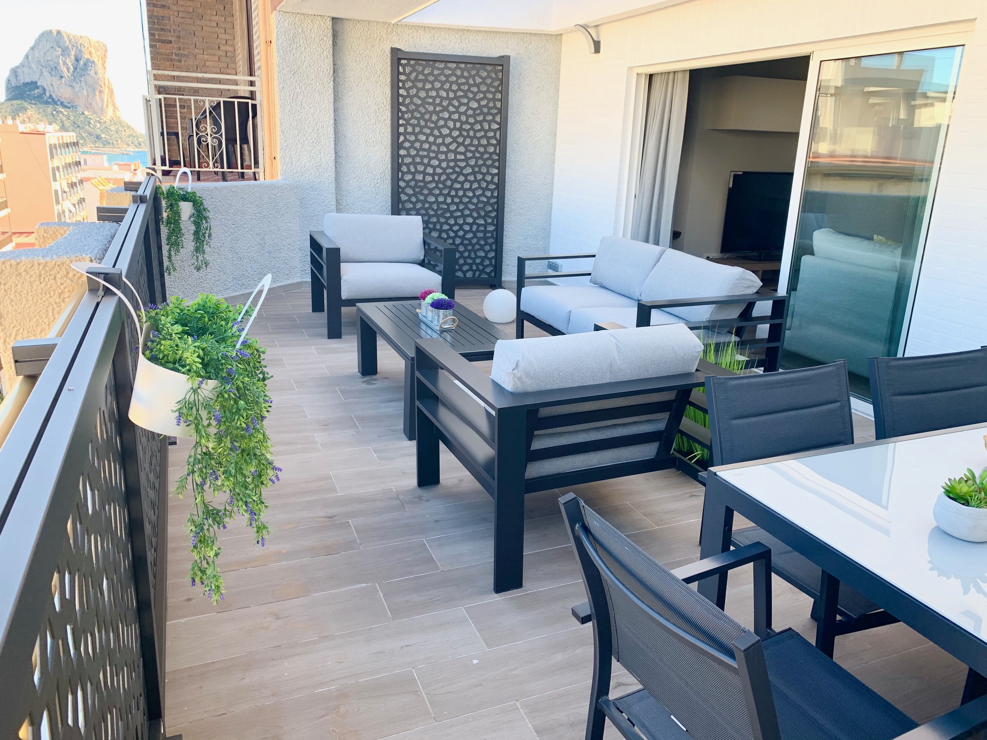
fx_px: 741
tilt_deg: -16.4
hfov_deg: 67.3
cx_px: 494
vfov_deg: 53.1
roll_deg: -2.2
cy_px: 370
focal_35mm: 26
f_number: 1.8
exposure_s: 1/165
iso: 25
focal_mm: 4.25
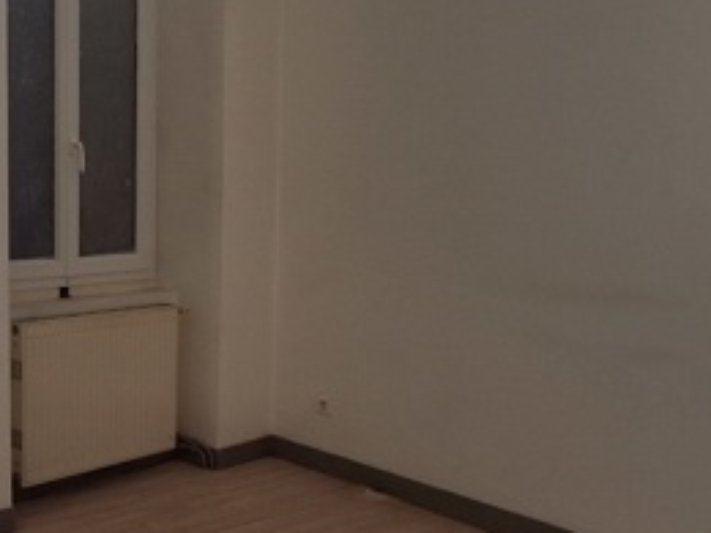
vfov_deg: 35.9
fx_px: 822
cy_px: 287
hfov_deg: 42.0
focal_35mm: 40
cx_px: 38
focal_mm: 1.74
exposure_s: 1/60
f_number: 2.2
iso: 50
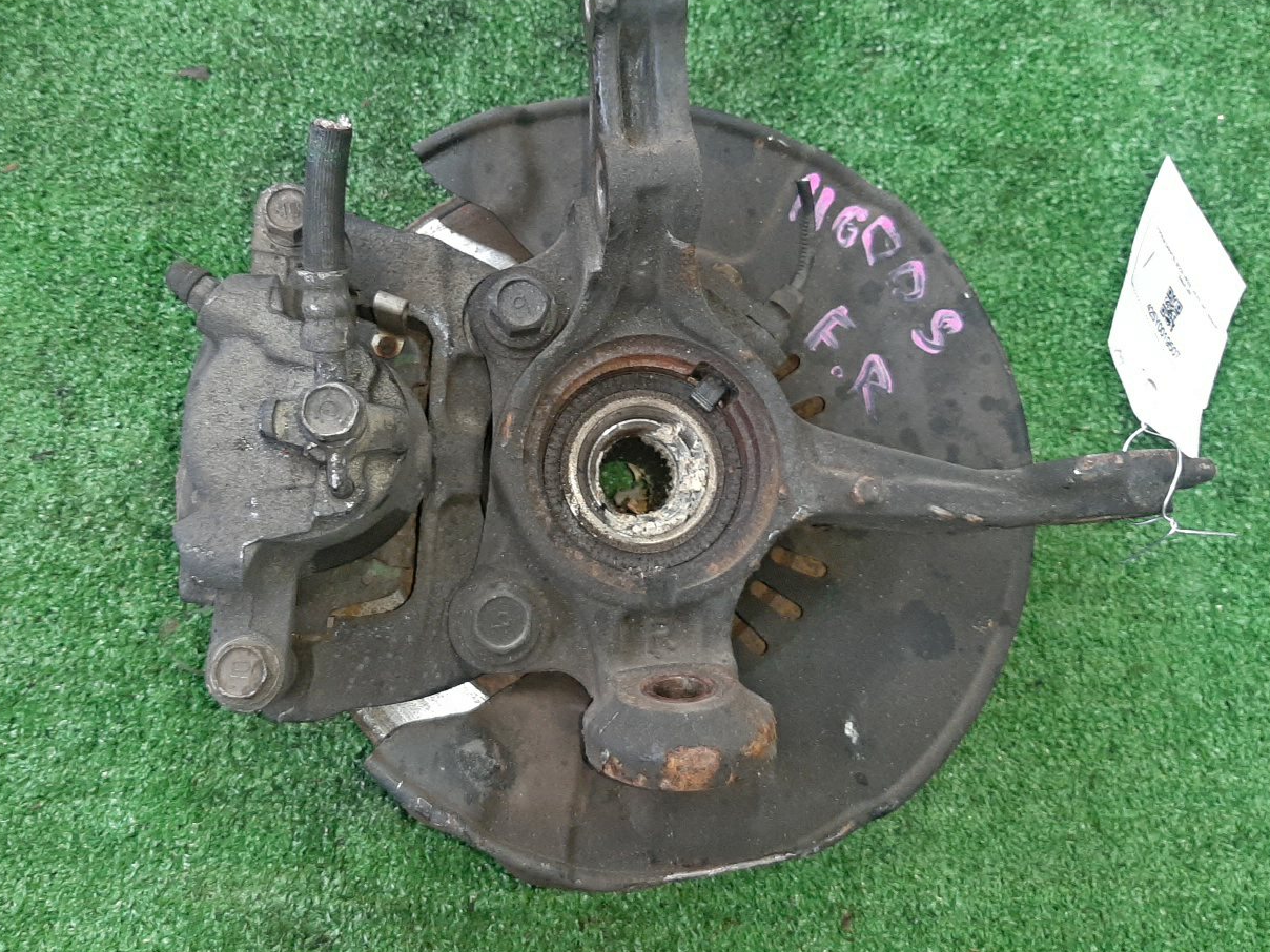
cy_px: 405
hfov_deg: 58.2
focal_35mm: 31
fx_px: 1137
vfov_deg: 45.3
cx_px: 562
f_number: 1.7
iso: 231
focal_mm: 3.93
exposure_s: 1/50
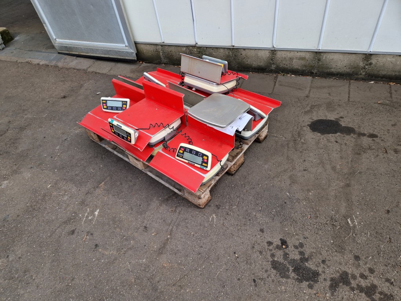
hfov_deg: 73.9
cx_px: 200
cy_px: 150
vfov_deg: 58.9
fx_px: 266
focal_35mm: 23
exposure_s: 1/468
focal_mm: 5.4
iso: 50
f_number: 1.8
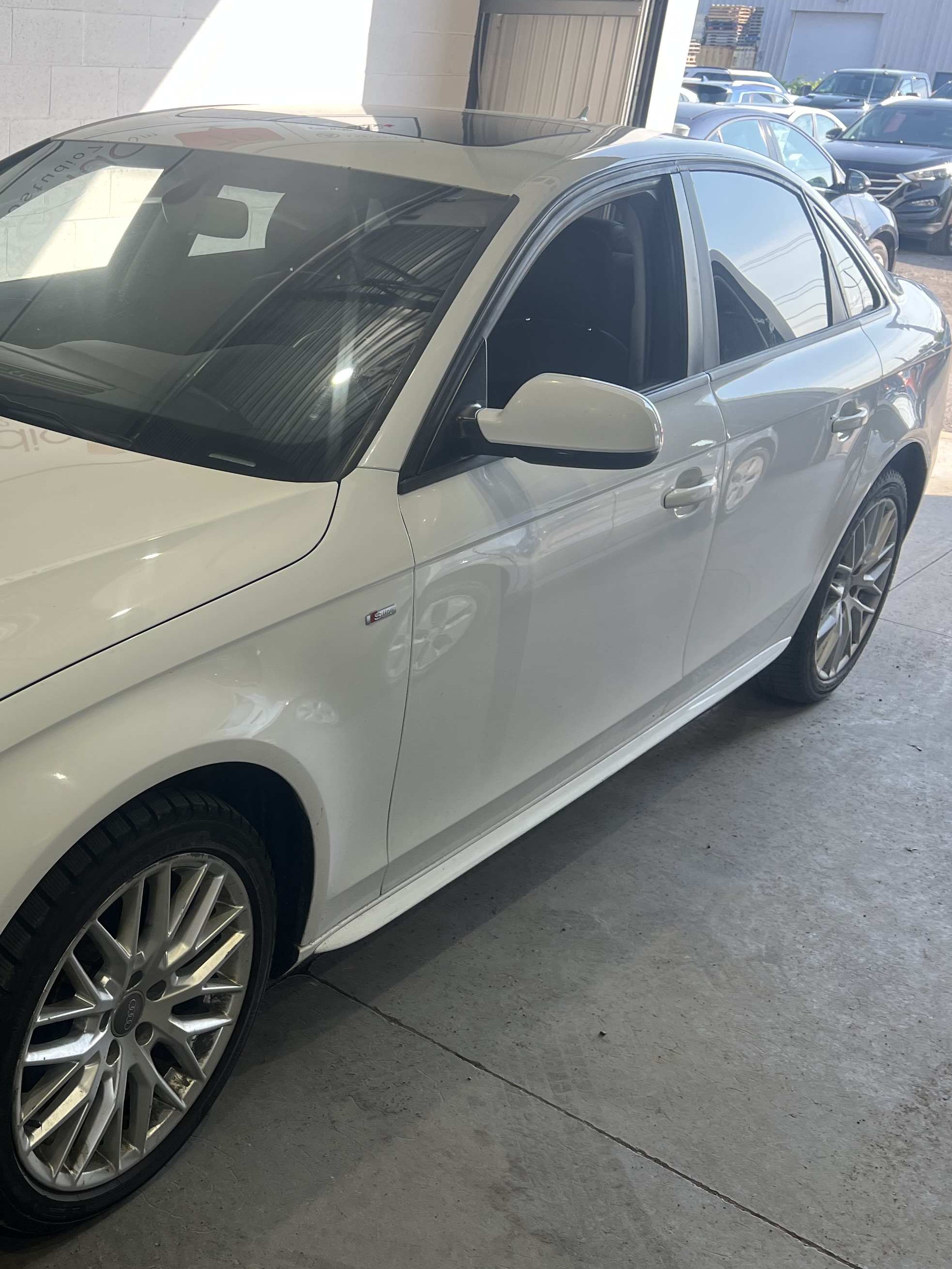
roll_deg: -3.3
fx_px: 1467
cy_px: 665
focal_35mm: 40
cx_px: 77
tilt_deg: -23.2
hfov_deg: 33.8
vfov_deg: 46.8
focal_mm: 5.7
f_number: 1.5
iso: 50
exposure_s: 1/427
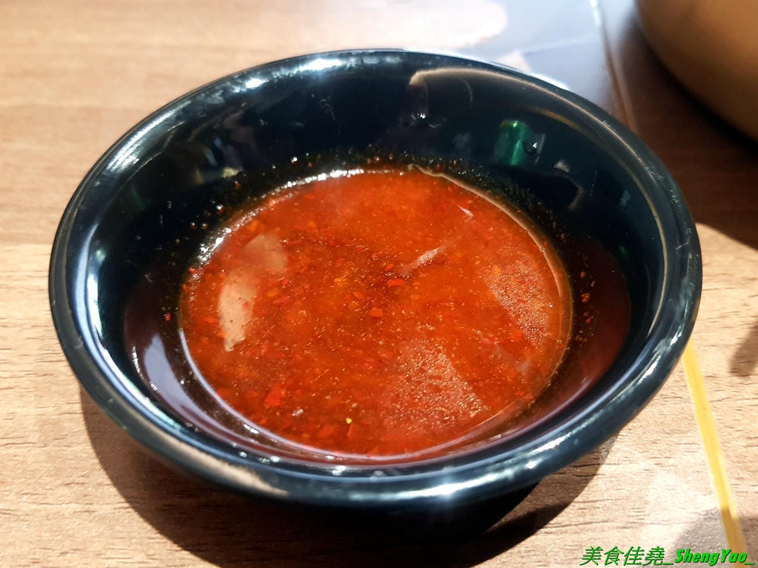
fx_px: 569
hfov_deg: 67.3
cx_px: 379
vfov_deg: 53.1
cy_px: 284
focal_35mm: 26
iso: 250
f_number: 1.7
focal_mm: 4.3
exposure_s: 1/10
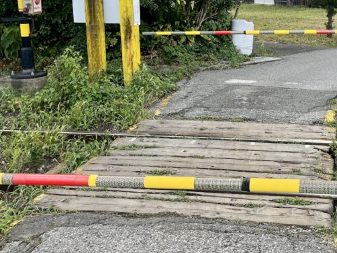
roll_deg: -0.1
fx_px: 516
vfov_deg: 27.3
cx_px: 286
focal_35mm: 53
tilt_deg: -11.3
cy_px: 74
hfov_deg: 34.6
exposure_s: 1/367
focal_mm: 5.1
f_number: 1.6
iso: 50
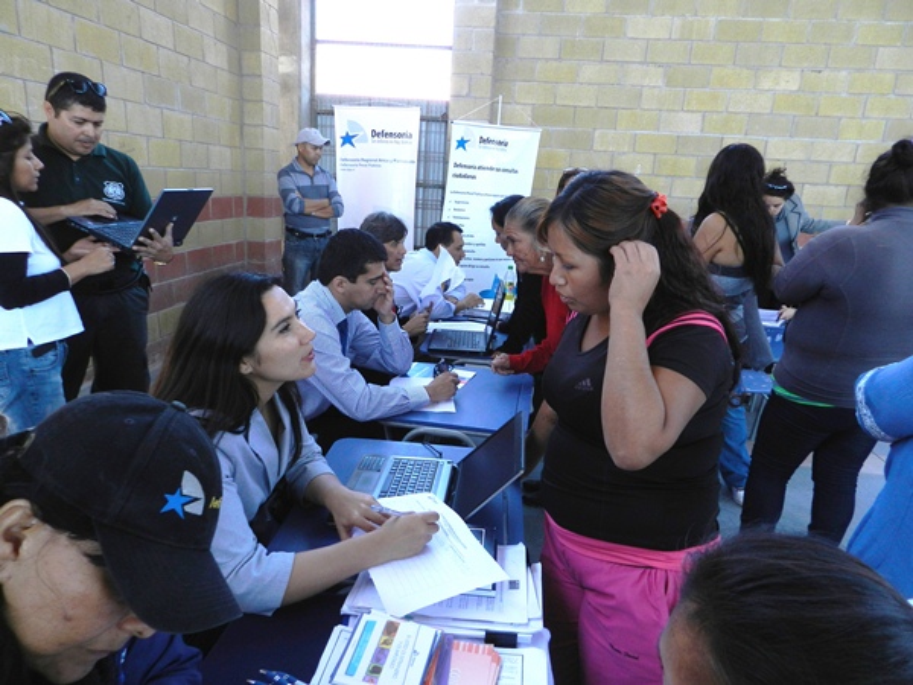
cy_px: 342
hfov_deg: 73.9
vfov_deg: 58.9
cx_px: 456
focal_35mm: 23
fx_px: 607
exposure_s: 1/125
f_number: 3.4
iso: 160
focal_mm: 4
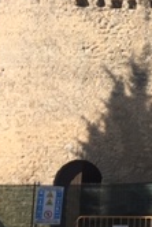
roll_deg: -0.5
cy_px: 51
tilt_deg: +11.3
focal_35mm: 116
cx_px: 248
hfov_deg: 11.2
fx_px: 733
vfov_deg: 17.5
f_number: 2.2
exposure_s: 1/1748
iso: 25
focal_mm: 4.15
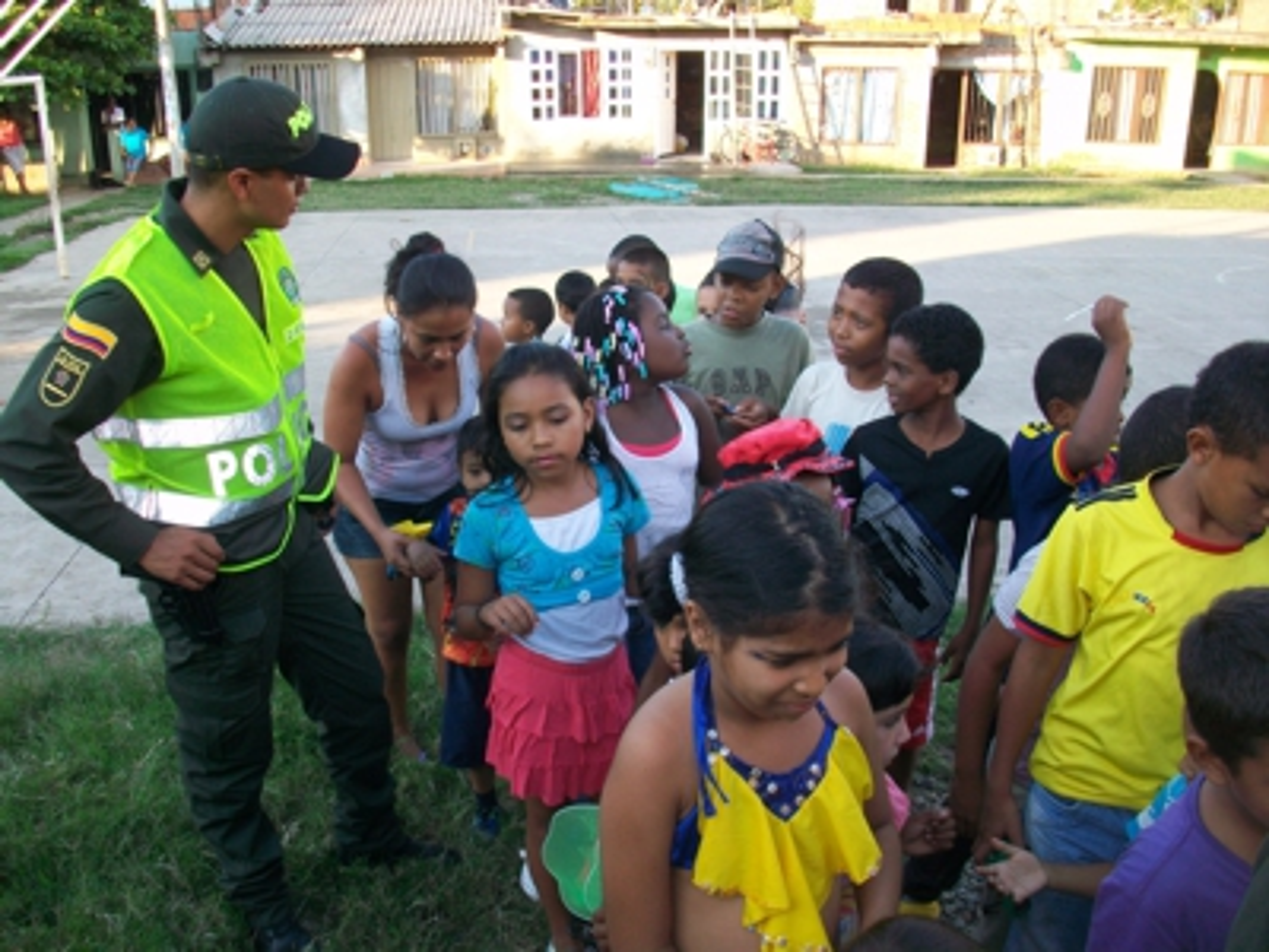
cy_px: 476
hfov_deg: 56.8
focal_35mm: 32
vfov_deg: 44.2
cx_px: 634
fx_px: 1173
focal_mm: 5.7
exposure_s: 1/80
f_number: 2.8
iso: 64
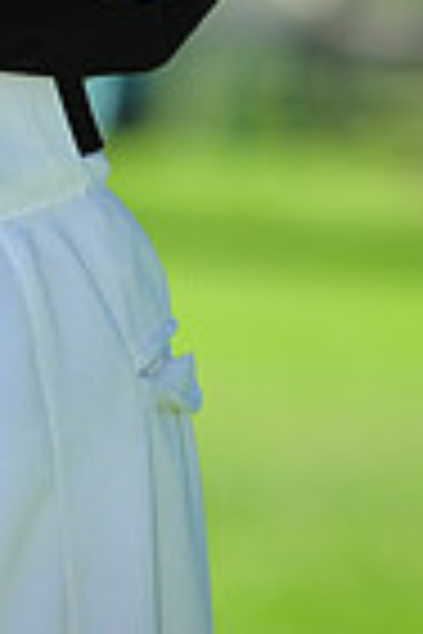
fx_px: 9446
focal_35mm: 536
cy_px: -616
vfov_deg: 3.8
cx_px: -189
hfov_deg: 2.6
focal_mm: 130
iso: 200
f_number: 5
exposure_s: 1/500
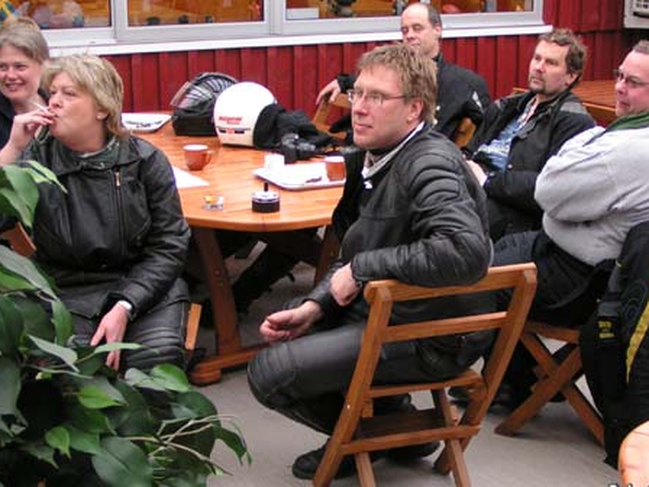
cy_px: 233
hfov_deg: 30.7
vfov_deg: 23.3
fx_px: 1181
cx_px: 380
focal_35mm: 63
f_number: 2.8
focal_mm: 7.3
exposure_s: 1/50
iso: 125
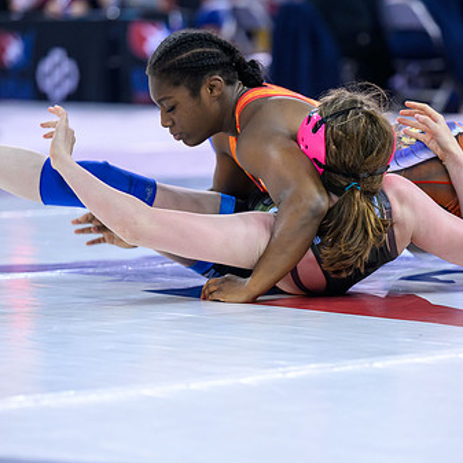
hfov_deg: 9.6
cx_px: 308
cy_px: 240
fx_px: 2769
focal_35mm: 183
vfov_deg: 9.6
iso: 2500
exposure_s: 1/800
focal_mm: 125
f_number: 2.8
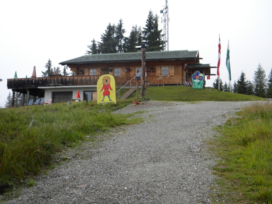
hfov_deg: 45.8
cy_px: 102
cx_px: 136
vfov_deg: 35.1
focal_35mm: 41
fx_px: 322
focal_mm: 7.3
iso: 80
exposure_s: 1/540
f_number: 3.8
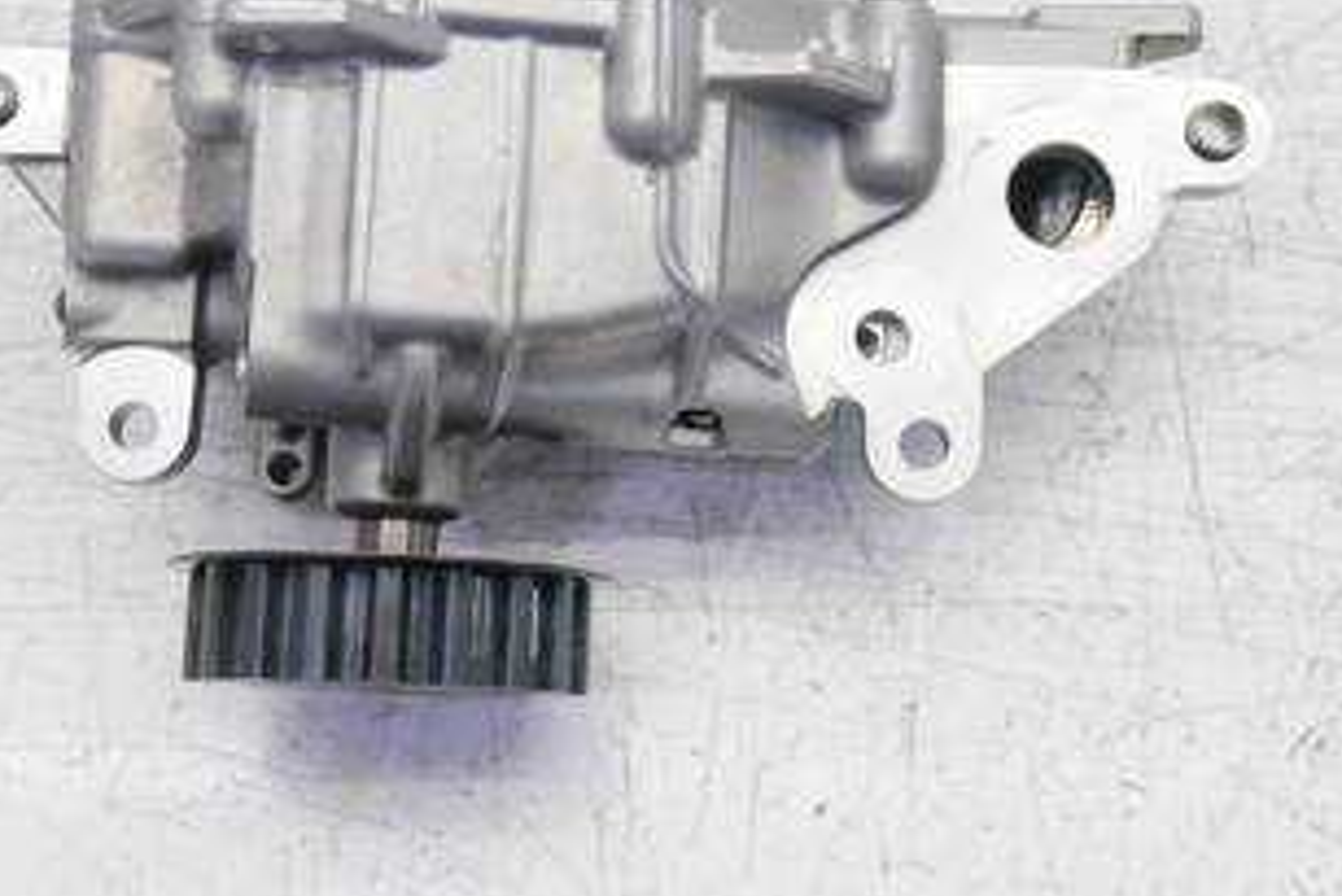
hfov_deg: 38.2
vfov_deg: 26.0
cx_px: 621
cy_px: 354
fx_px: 1939
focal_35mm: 52
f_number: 4
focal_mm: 16
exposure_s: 1/100
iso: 200
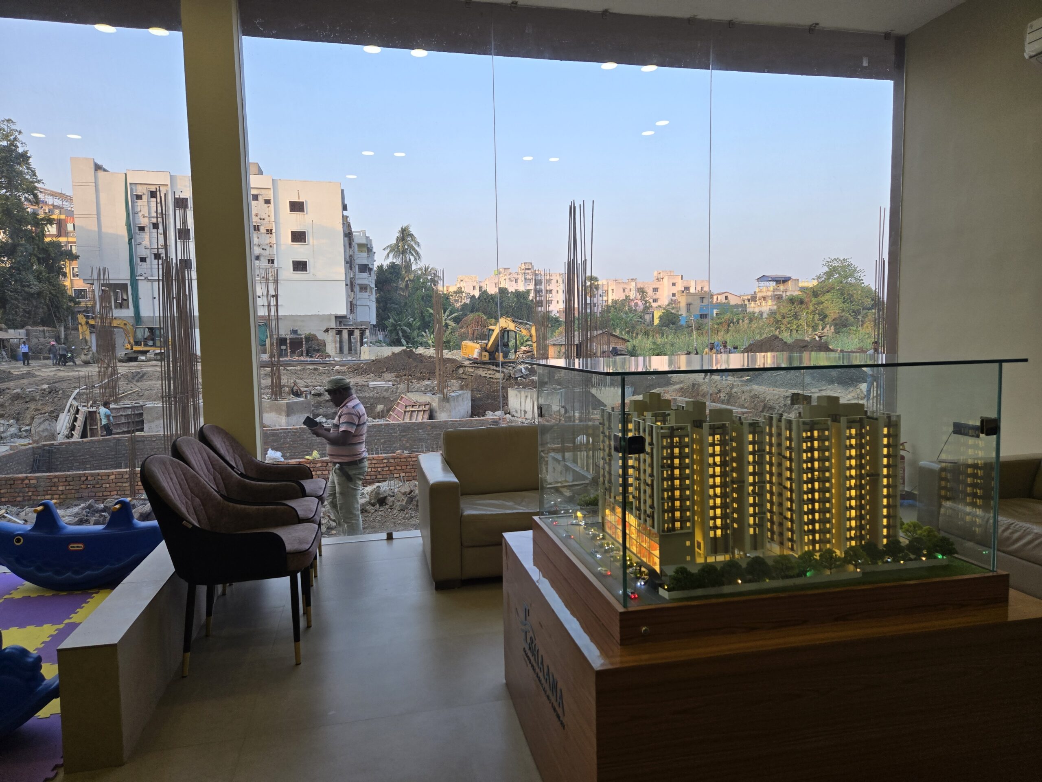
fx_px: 692
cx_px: 521
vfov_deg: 58.9
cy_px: 391
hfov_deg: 73.9
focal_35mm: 23
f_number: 1.8
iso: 80
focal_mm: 5.4
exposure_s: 1/682
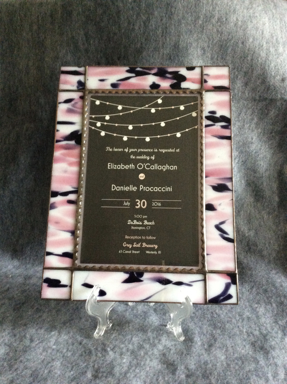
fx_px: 355
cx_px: 144
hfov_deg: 44.1
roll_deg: +1.4
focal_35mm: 32
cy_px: 192
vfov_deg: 56.9
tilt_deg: -16.6
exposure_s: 1/15
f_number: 2.4
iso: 400
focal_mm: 3.3
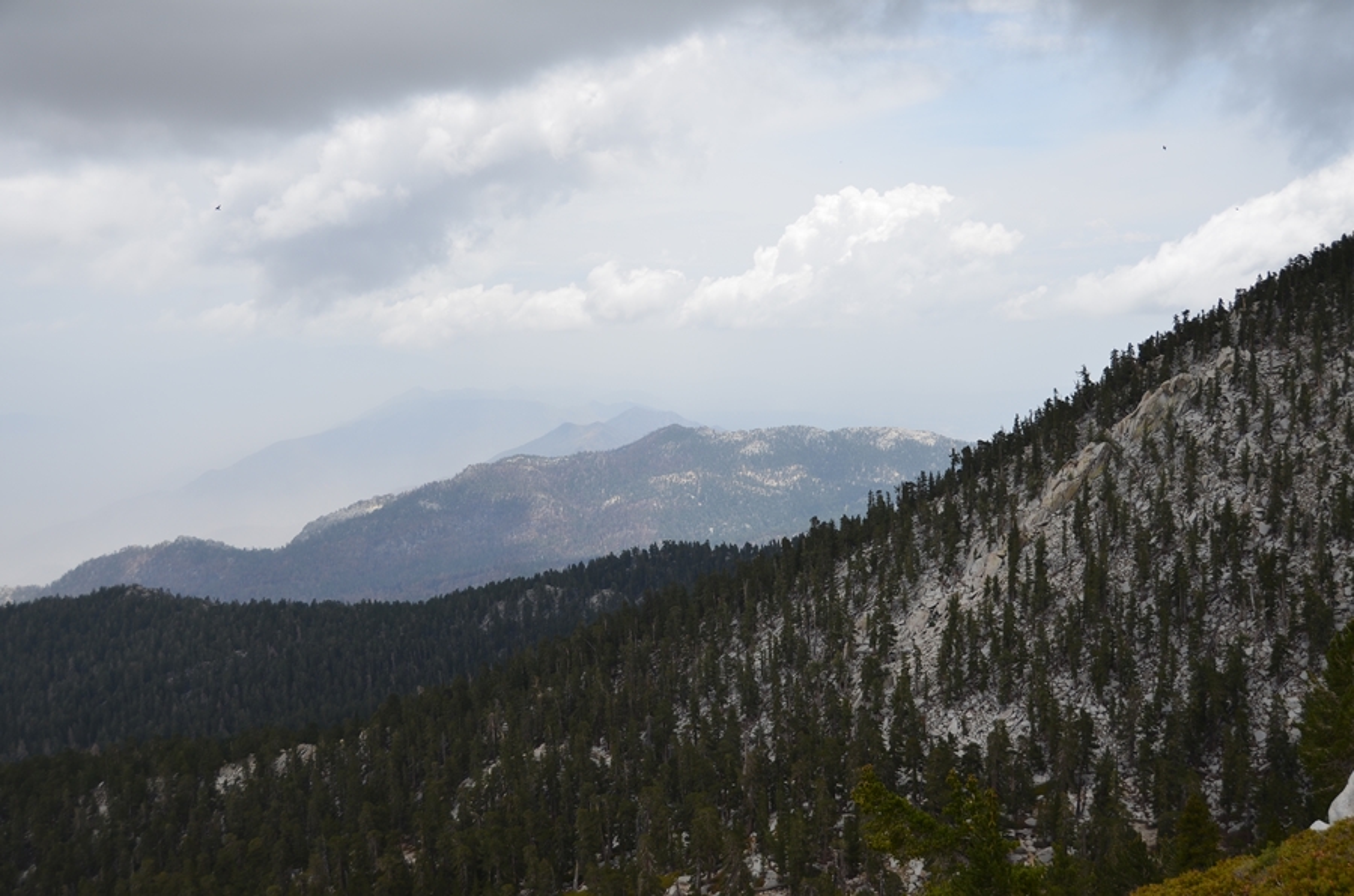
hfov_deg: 49.6
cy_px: 448
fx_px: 1464
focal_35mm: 39
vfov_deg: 34.1
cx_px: 677
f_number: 4
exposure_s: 1/1250
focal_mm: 26
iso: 125
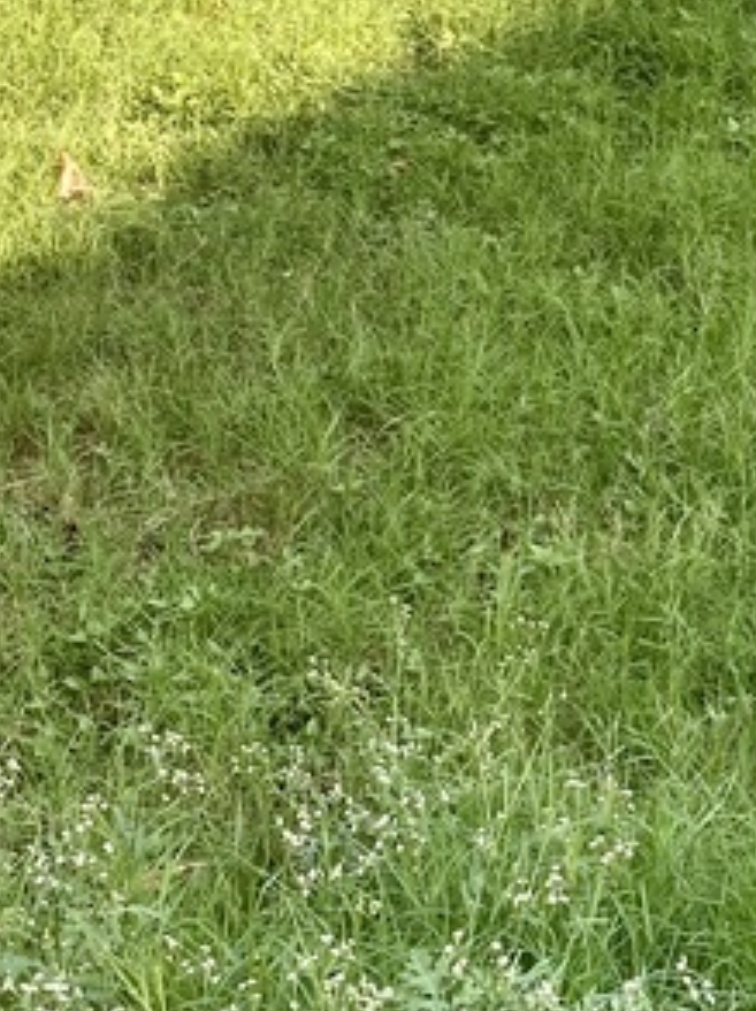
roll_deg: -1.4
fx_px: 2802
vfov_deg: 20.0
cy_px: 62
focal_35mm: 96
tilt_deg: -17.0
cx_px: 870
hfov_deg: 14.9
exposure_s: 1/360
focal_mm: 4.25
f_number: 1.8
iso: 32
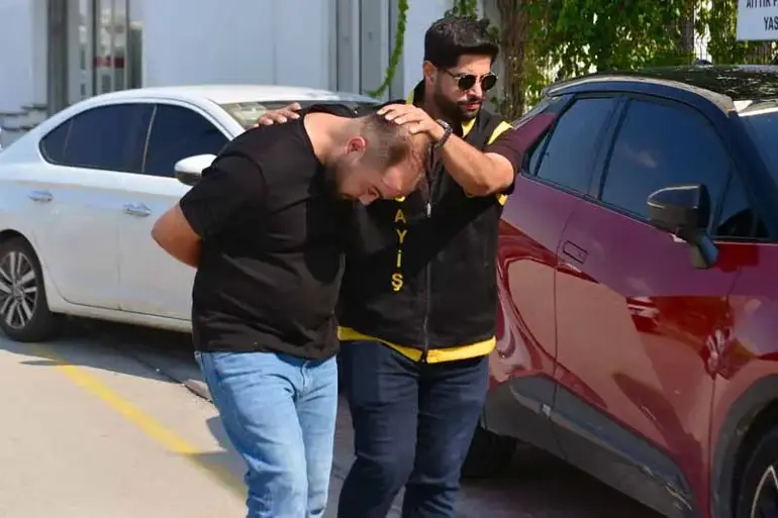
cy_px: 259
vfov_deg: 19.4
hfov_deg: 28.8
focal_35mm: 70
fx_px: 1512
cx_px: 389
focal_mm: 70
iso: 200
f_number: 5.6
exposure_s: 1/800
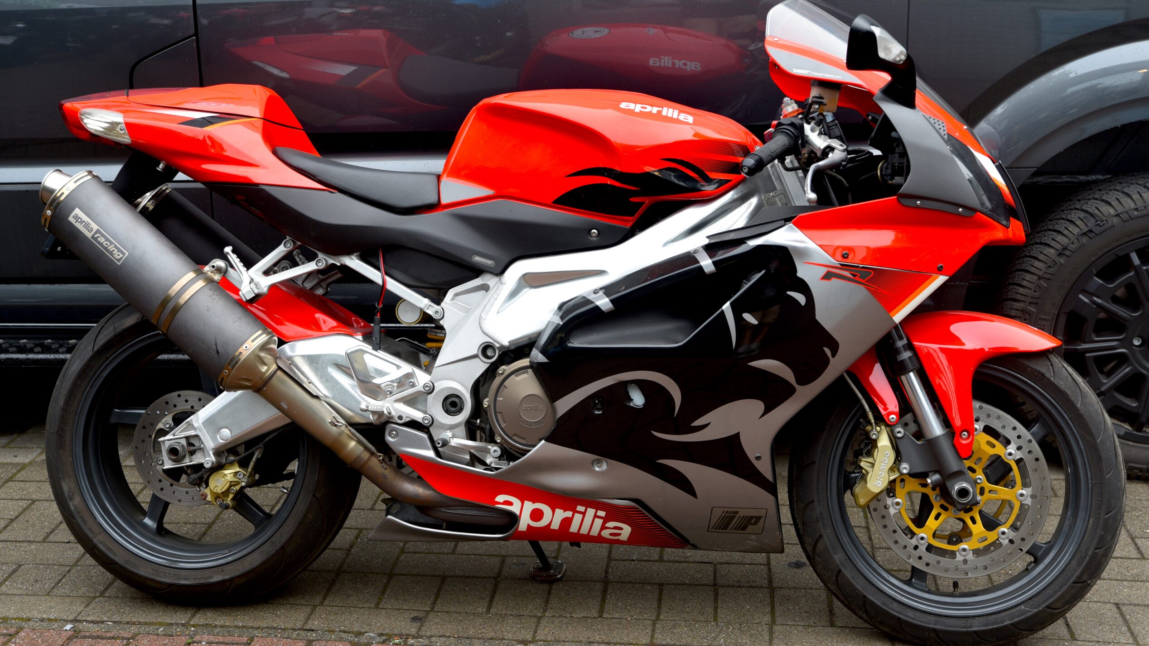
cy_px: 298
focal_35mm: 55
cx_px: 573
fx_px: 1676
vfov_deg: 21.8
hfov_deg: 37.8
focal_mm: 52
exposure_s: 1/80
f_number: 4.5
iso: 100
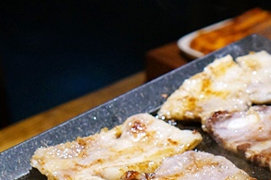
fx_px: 1079
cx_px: 228
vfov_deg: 9.4
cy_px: 238
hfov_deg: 14.2
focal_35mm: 143
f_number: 2.8
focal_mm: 35
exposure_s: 1/250
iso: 1600
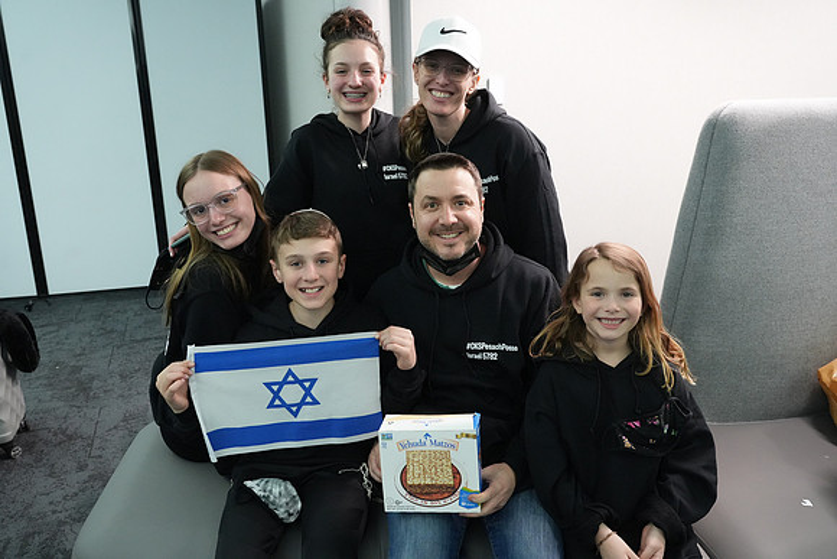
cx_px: 418
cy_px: 280
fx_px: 674
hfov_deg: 63.6
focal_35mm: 29
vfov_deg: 45.0
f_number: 5.6
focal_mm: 29
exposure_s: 1/80
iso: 6400
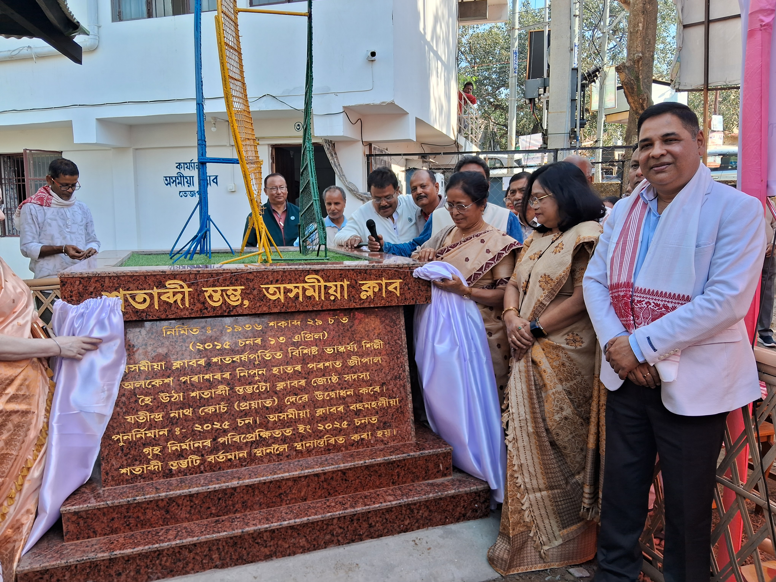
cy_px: 291
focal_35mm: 26
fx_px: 583
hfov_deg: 67.3
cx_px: 388
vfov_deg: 53.1
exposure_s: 1/169
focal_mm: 3.98
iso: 25
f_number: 1.8
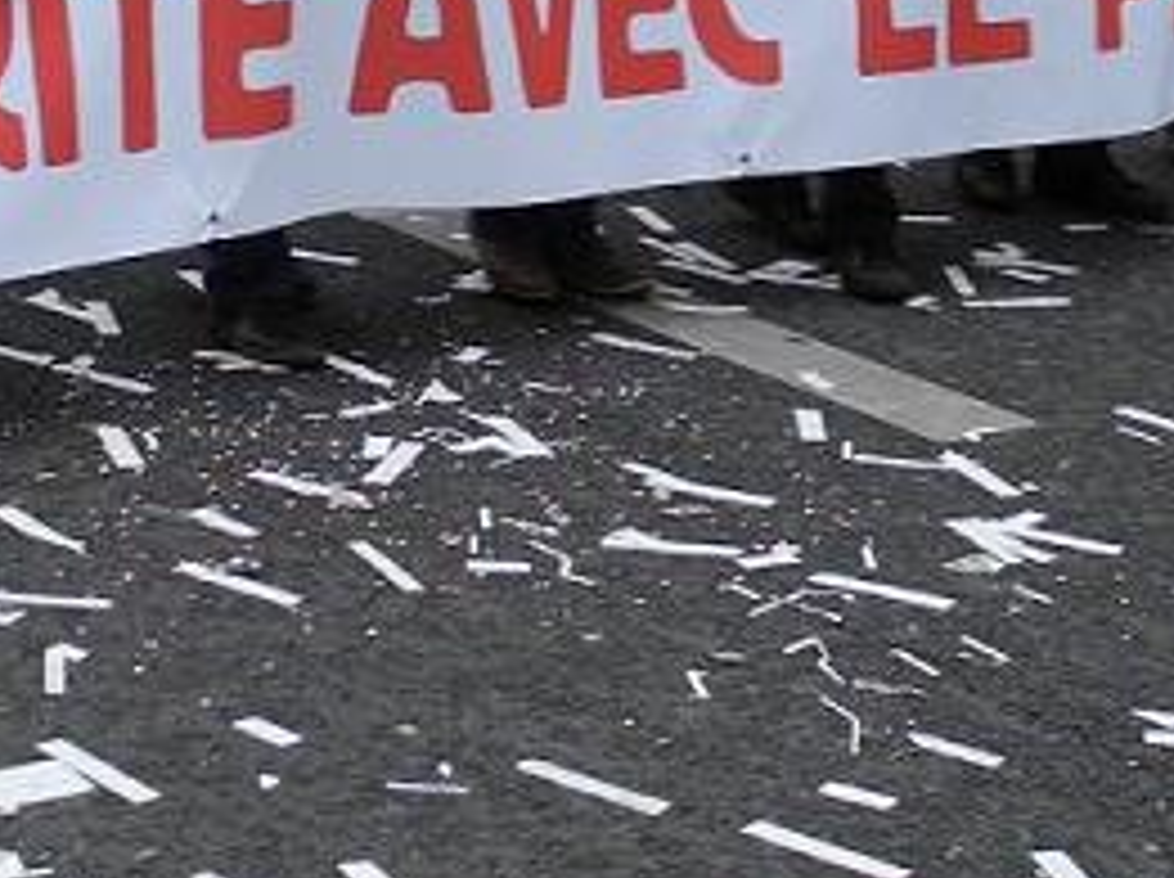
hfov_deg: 18.9
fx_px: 3455
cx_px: 110
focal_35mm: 102
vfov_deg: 13.4
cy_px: -554
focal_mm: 6
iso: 100
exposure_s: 1/163
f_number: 2.8
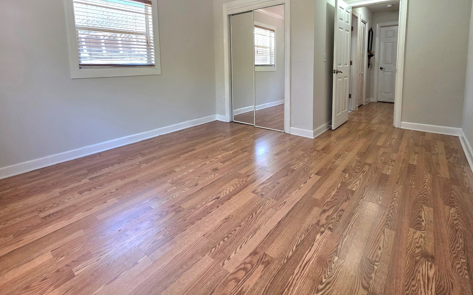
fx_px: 206
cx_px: 251
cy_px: 91
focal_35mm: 16
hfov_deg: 97.7
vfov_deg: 68.6
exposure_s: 1/120
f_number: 1.9
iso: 200
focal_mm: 2.2
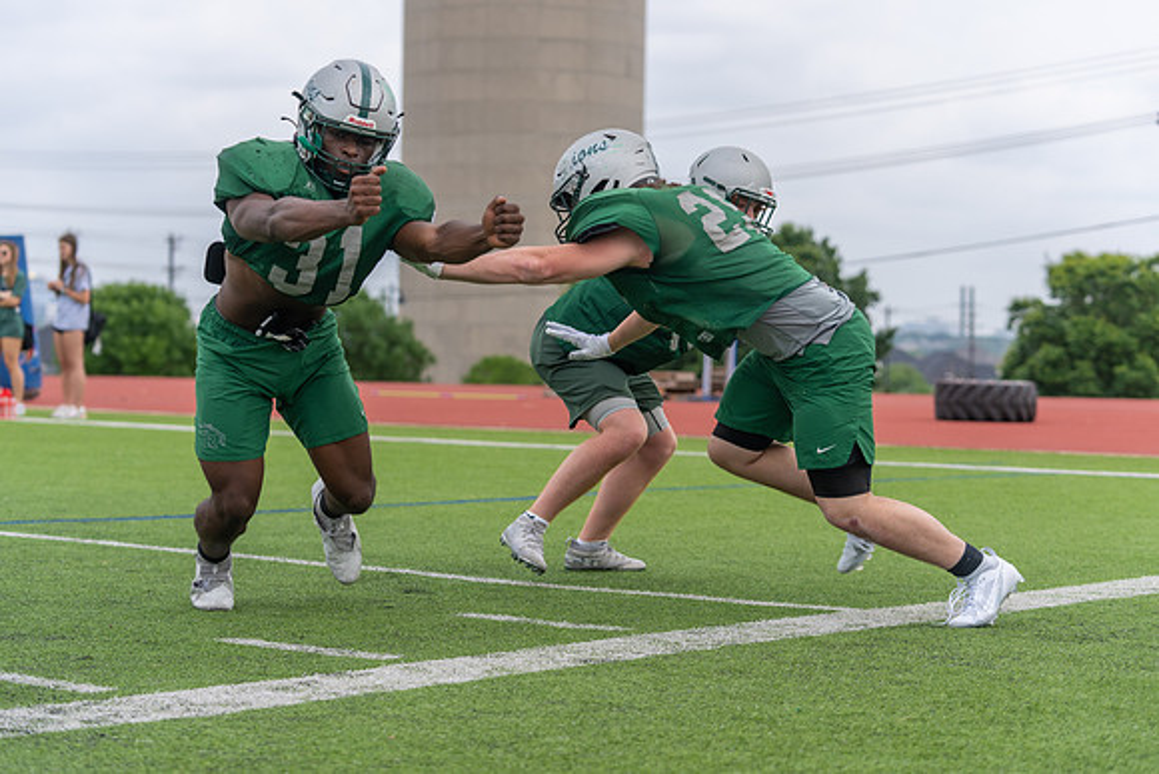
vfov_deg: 16.7
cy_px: 387
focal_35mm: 82
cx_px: 580
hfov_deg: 24.8
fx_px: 2640
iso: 160
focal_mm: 82
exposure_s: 1/1250
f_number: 3.5
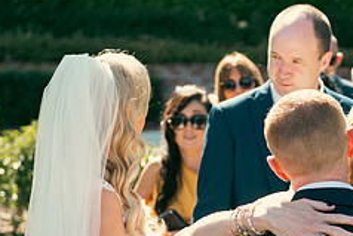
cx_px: 294
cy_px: 231
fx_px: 1197
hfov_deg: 16.6
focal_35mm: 122
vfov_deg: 11.2
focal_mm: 50
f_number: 3.5
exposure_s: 1/320
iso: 125
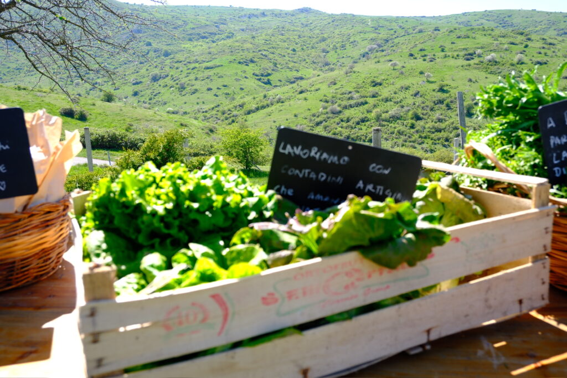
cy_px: 189
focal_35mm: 31
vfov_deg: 42.3
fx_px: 488
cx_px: 284
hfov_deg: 60.3
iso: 160
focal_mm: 20.9
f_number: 5.6
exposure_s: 1/170
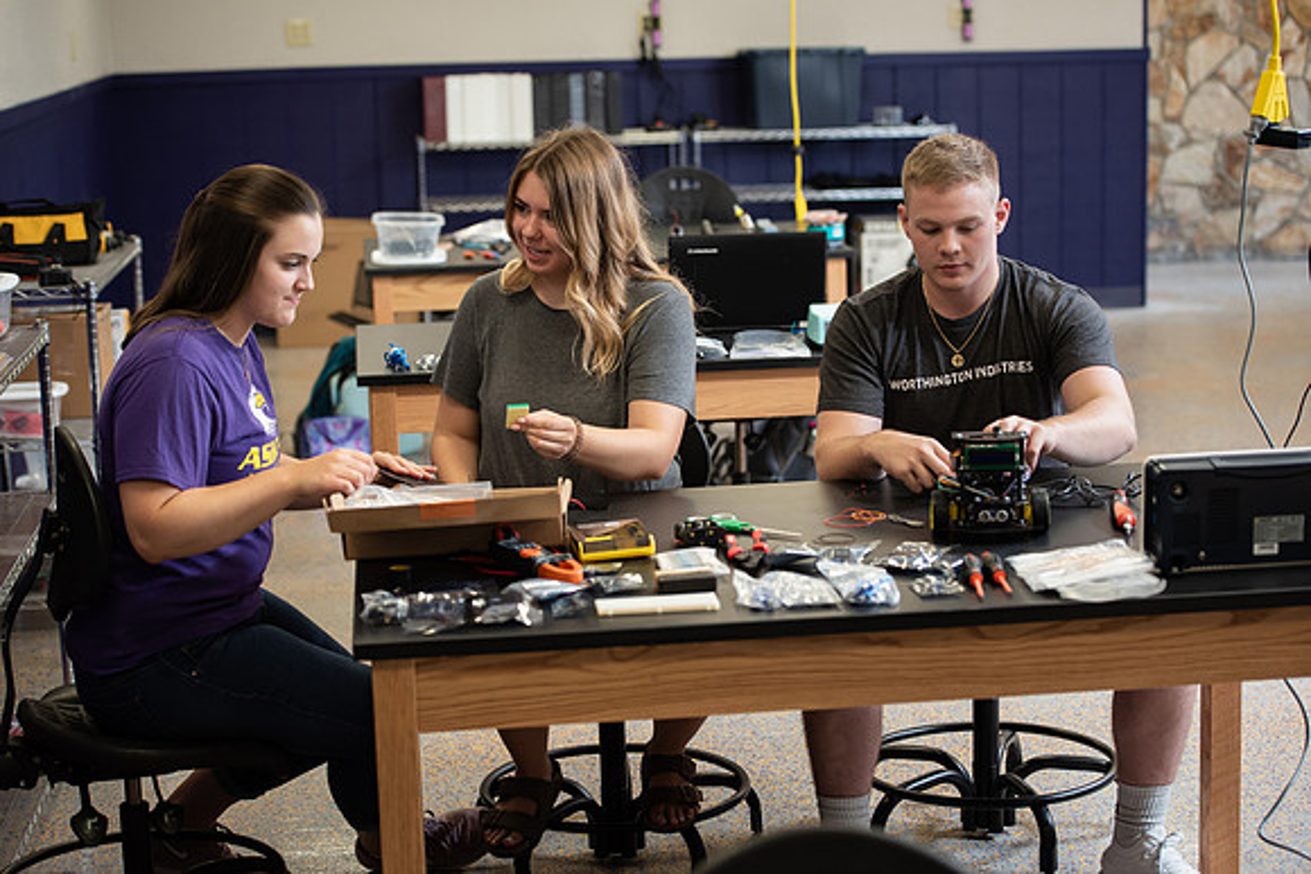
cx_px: 656
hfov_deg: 28.8
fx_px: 2550
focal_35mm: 70
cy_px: 437
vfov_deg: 19.5
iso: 800
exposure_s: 1/200
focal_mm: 70
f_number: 3.5
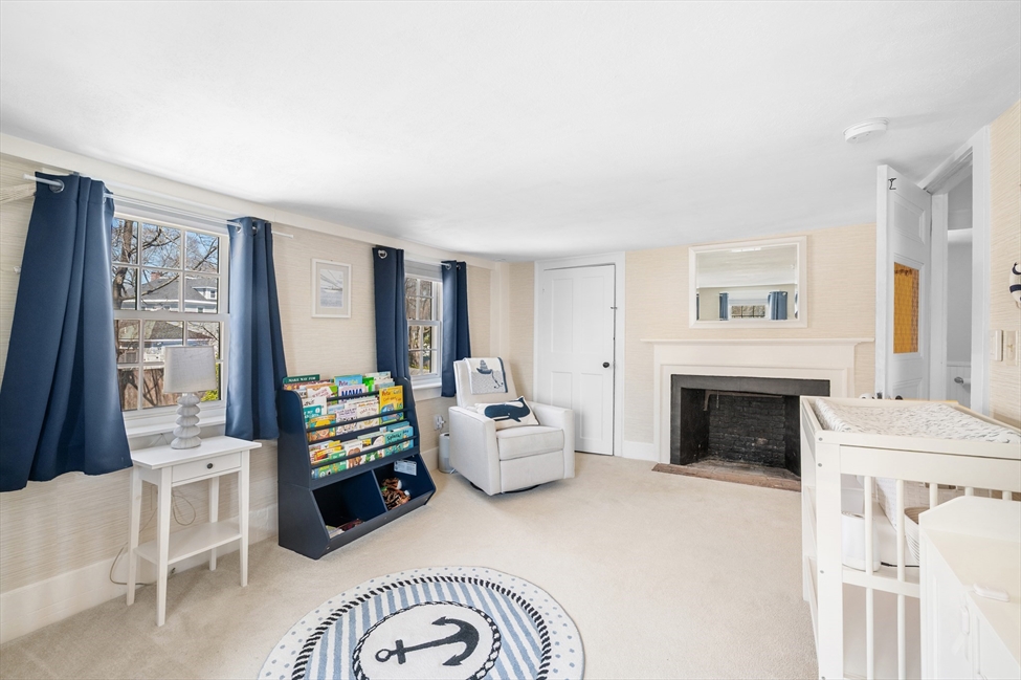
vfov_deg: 77.3
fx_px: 425
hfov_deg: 100.4
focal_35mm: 15
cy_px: 340
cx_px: 510
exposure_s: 1/4
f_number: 8
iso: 400
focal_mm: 15
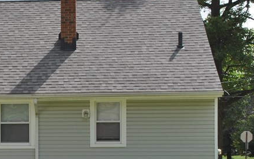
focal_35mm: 122
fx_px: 845
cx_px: -55
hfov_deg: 16.4
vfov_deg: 10.6
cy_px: 159
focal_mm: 32
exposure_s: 1/250
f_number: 8
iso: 100
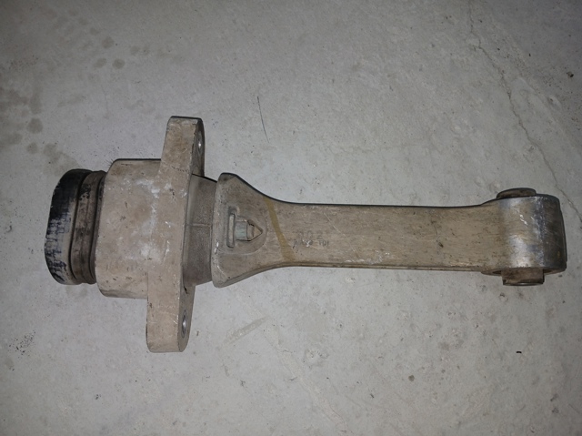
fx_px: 437
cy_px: 218
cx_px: 291
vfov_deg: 53.0
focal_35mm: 26
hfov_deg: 67.3
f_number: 1.8
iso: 64
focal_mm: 3.98
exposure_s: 1/50
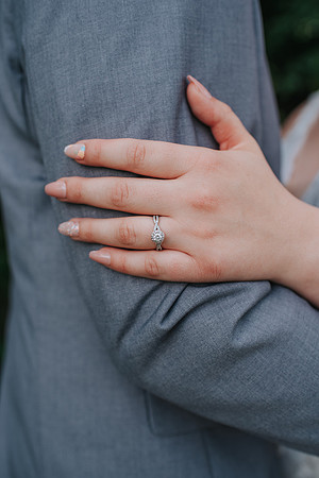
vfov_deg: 54.4
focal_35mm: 35
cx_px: 160
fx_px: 465
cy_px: 239
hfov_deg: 37.9
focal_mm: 35
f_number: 2.8
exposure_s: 1/500
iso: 100
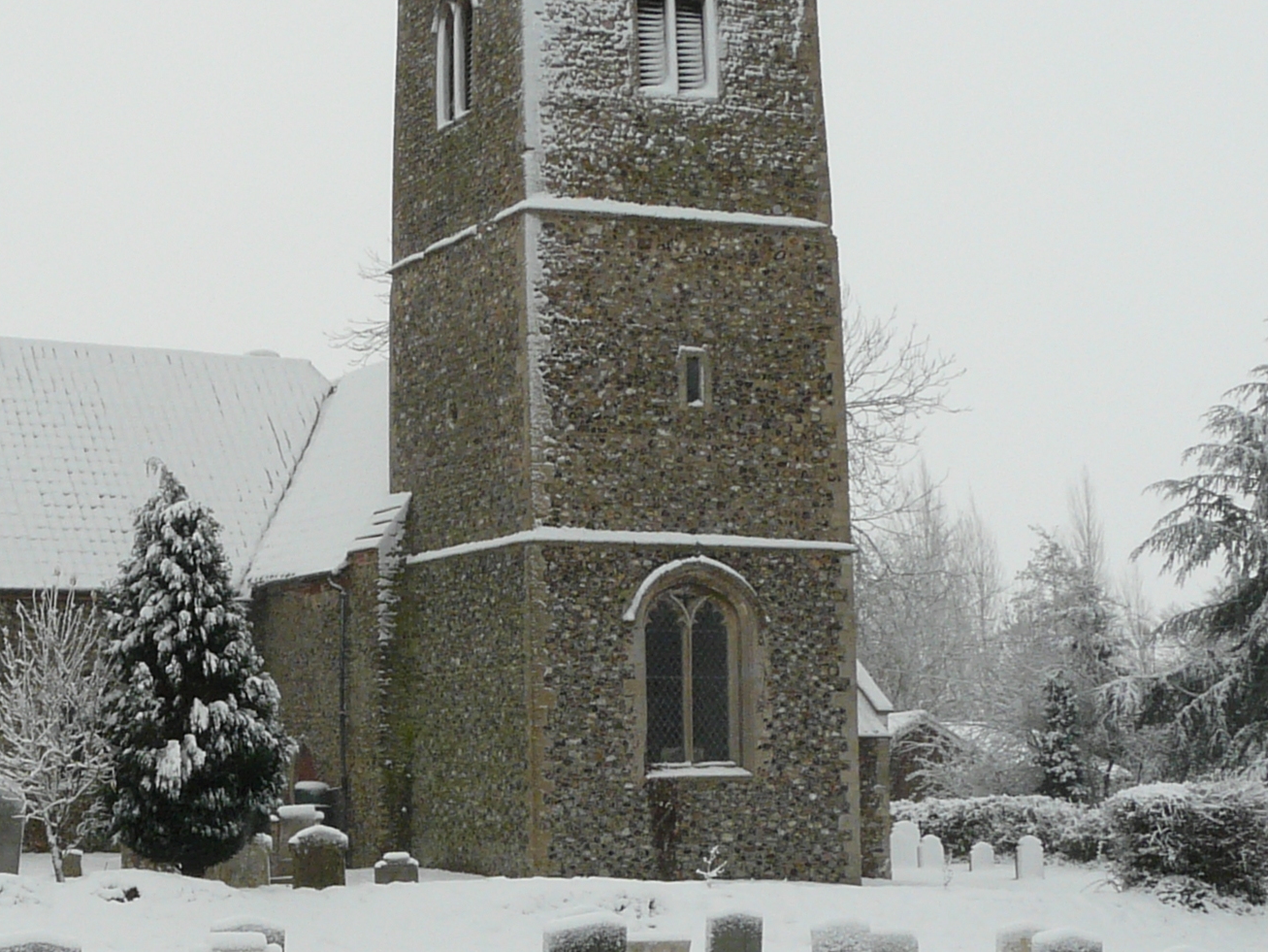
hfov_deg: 36.5
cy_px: 409
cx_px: 451
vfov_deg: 28.0
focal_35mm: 52
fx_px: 1905
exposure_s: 1/200
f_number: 5.6
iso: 100
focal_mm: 4.6
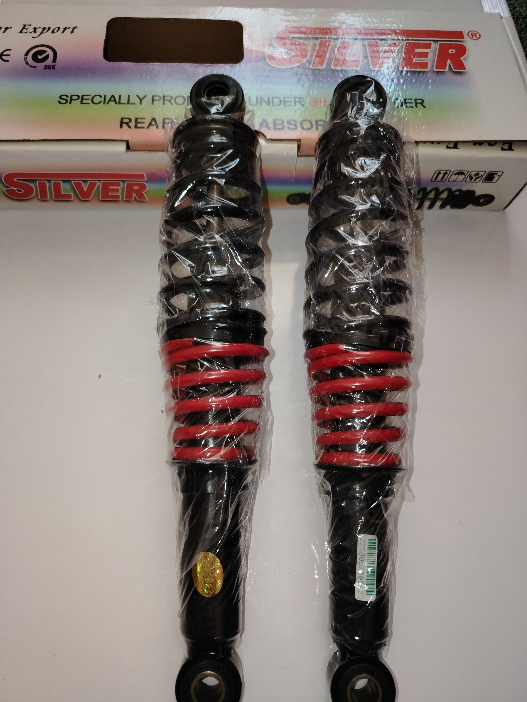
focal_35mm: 24
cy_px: 351
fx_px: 487
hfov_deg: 56.8
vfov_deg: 71.6
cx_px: 264
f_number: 1.75
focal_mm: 5.25
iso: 784
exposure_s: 1/50
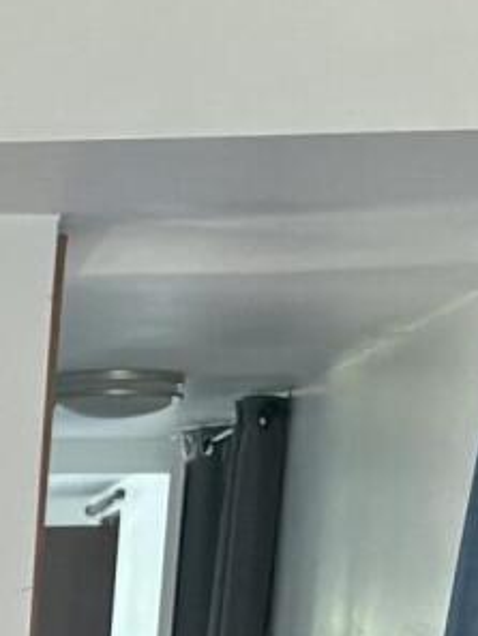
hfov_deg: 7.6
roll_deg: -1.3
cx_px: -879
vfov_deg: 10.2
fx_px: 3220
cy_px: 1360
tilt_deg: -11.0
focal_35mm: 175
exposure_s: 1/60
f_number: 1.6
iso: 125
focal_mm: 5.96
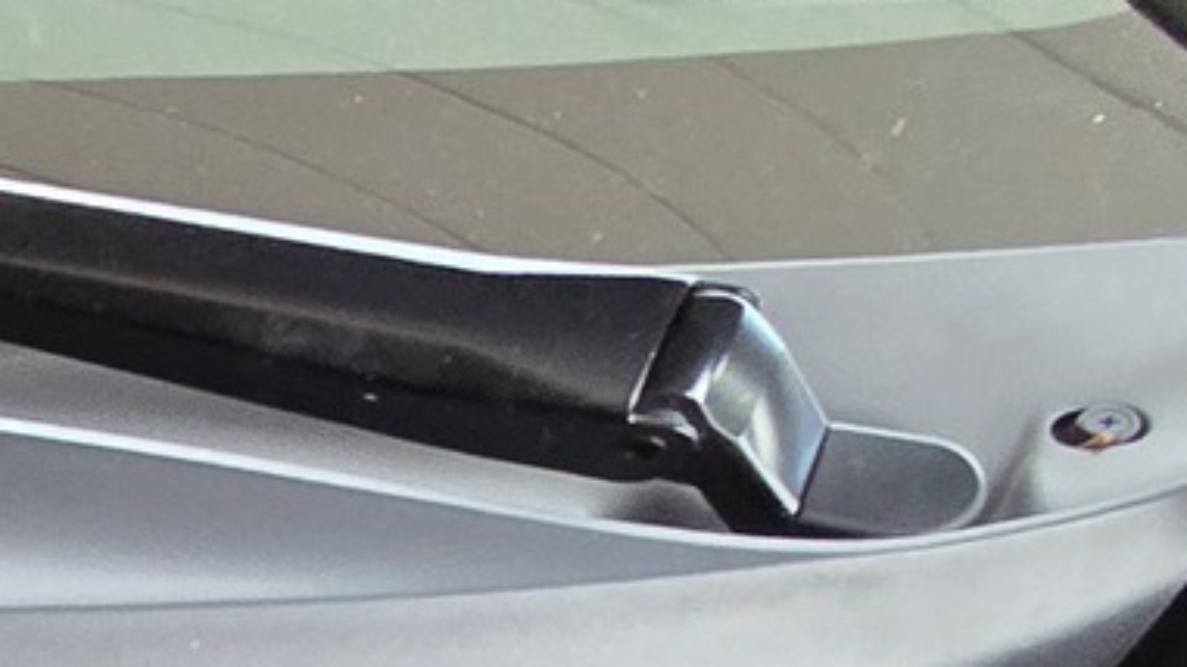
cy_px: 1911
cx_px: -1657
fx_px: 2360
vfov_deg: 11.2
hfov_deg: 15.2
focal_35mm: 75
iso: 100
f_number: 2.2
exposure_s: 1/50
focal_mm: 2.2
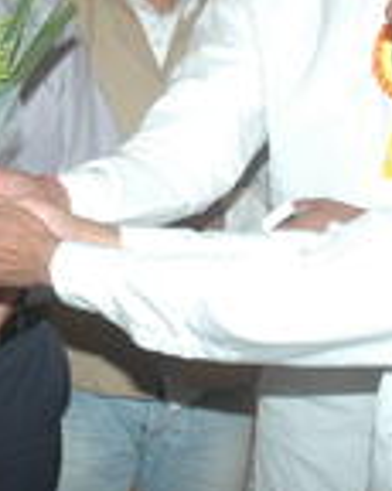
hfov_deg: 10.3
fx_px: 2133
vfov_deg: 13.1
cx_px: -106
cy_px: 131
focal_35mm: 147
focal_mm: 25
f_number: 4.5
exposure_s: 1/60
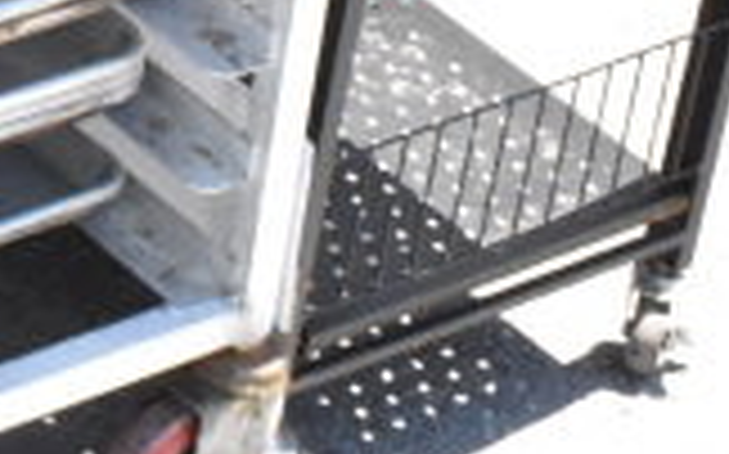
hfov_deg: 9.7
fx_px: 4110
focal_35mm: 207
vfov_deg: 5.8
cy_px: -991
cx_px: -504
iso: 6400
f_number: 16
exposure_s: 1/1000
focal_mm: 24
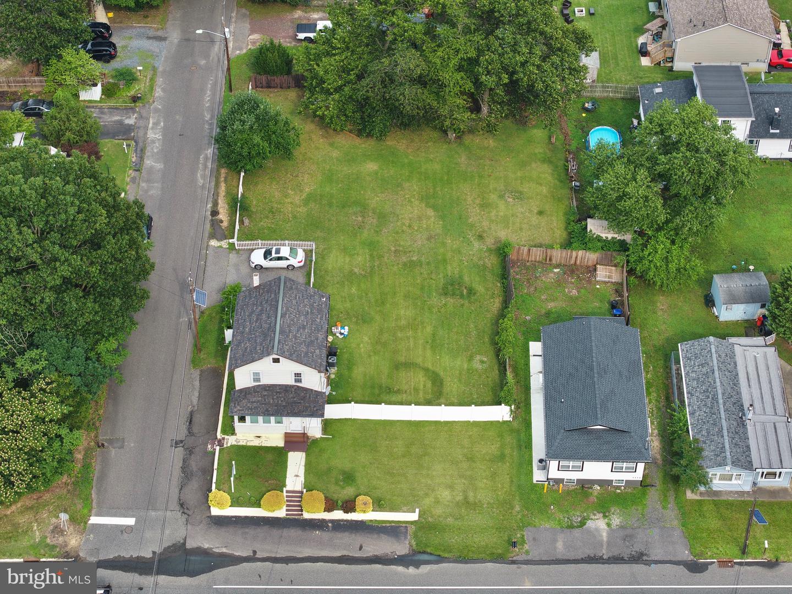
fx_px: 1602
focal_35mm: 70
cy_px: 297
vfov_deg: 21.0
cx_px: 396
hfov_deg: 27.8
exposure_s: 1/400
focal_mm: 19.35
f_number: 2.8
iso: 100
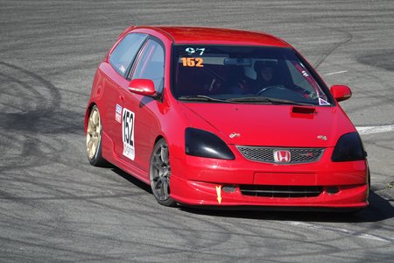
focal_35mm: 310
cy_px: 132
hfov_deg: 6.6
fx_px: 3393
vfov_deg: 4.4
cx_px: 197
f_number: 4
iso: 125
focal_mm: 113.69
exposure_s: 1/800
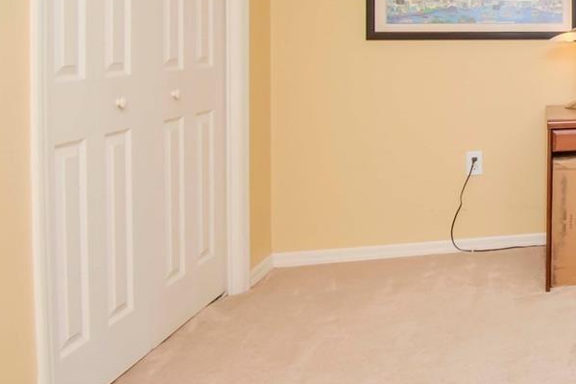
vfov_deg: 31.8
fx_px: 640
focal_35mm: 40
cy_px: 37
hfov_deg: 35.2
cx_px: 731
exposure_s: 1/125
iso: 1000
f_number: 13
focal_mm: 10
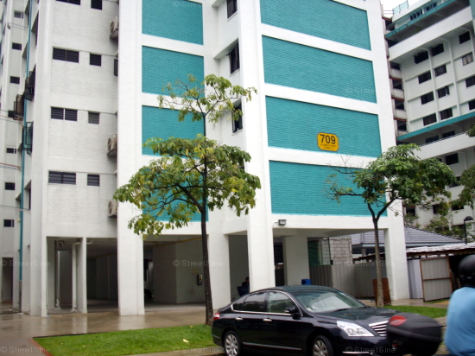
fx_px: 507
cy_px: 178
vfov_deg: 38.6
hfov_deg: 50.2
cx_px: 238
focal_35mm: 37
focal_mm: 6.2
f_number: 5.6
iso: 80
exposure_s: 1/80
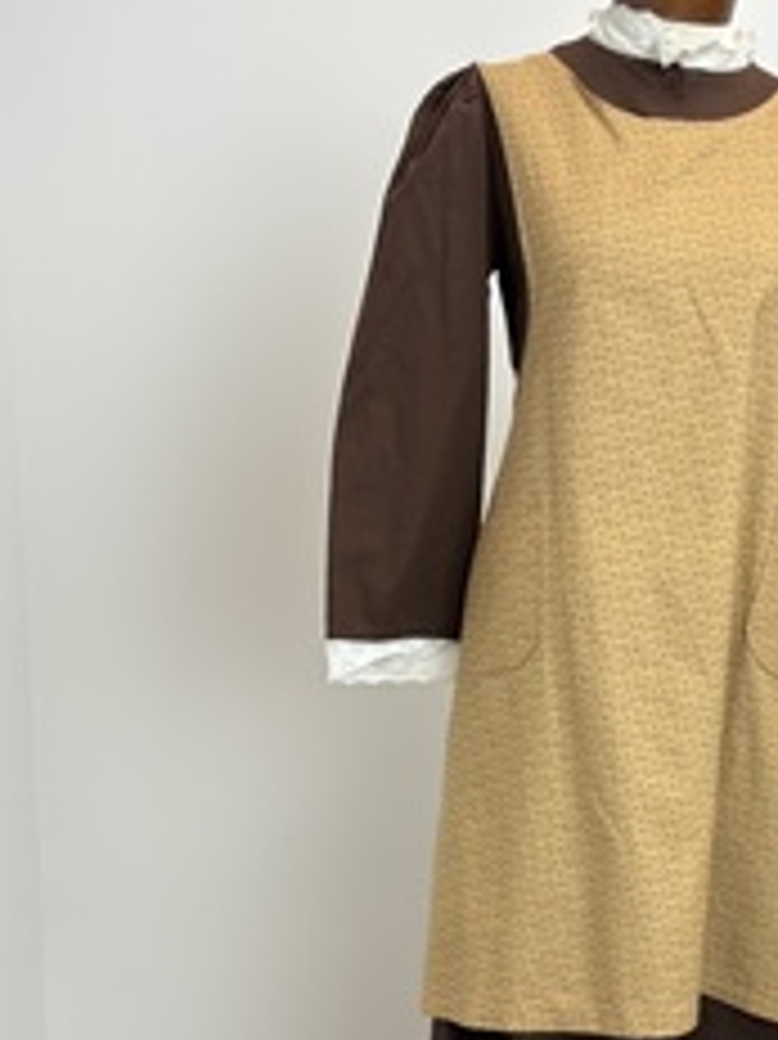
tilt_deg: -11.6
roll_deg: -3.0
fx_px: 1350
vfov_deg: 40.7
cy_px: 801
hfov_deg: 31.1
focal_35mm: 45
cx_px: 648
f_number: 1.6
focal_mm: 5.96
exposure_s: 1/128
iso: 32
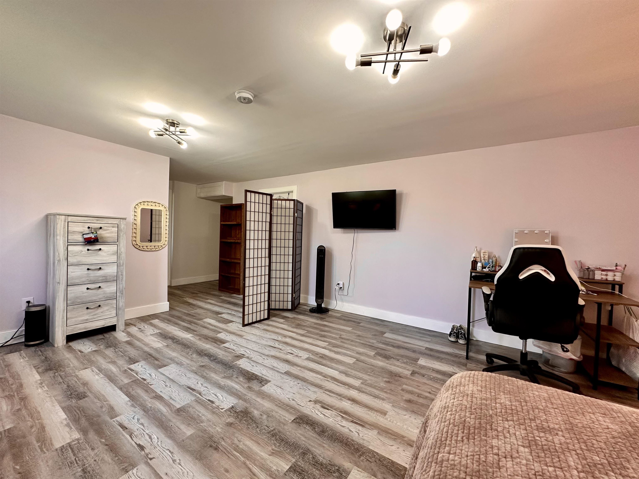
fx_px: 258
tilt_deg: -1.6
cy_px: 240
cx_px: 320
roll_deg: -1.0
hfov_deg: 102.1
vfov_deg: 85.7
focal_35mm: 14
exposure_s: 1/60
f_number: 2.2
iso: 160
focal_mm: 2.22
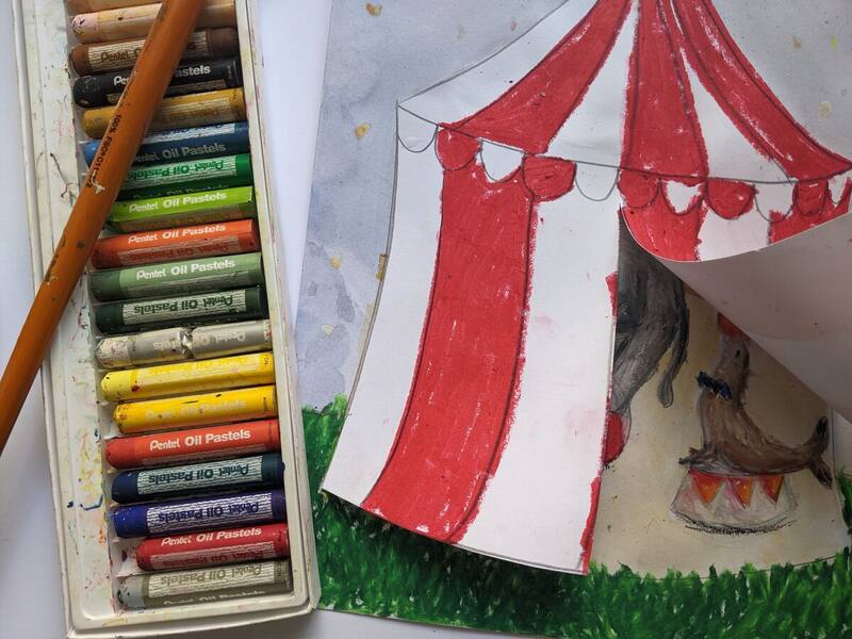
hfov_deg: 65.3
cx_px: 426
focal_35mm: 27
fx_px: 665
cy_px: 320
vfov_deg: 51.4
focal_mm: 4.44
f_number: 1.8
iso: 79
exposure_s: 1/144
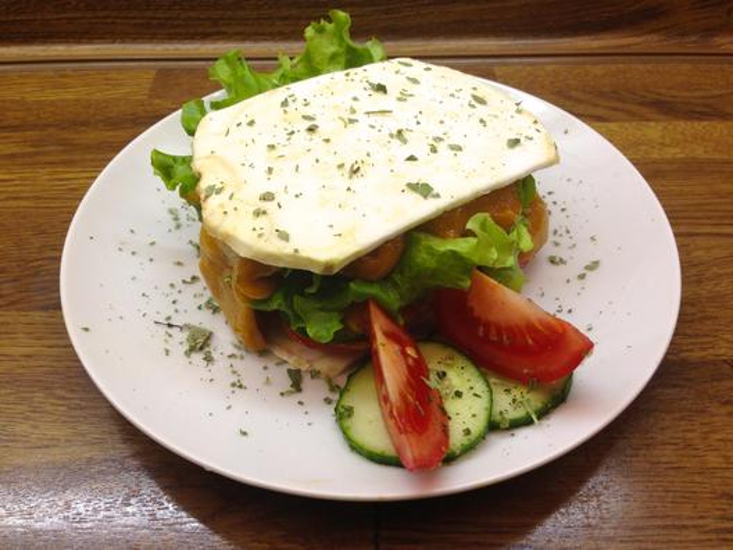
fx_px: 699
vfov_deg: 42.9
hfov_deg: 55.4
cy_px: 275
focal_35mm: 33
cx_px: 366
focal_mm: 4.12
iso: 64
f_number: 2.4
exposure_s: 1/50
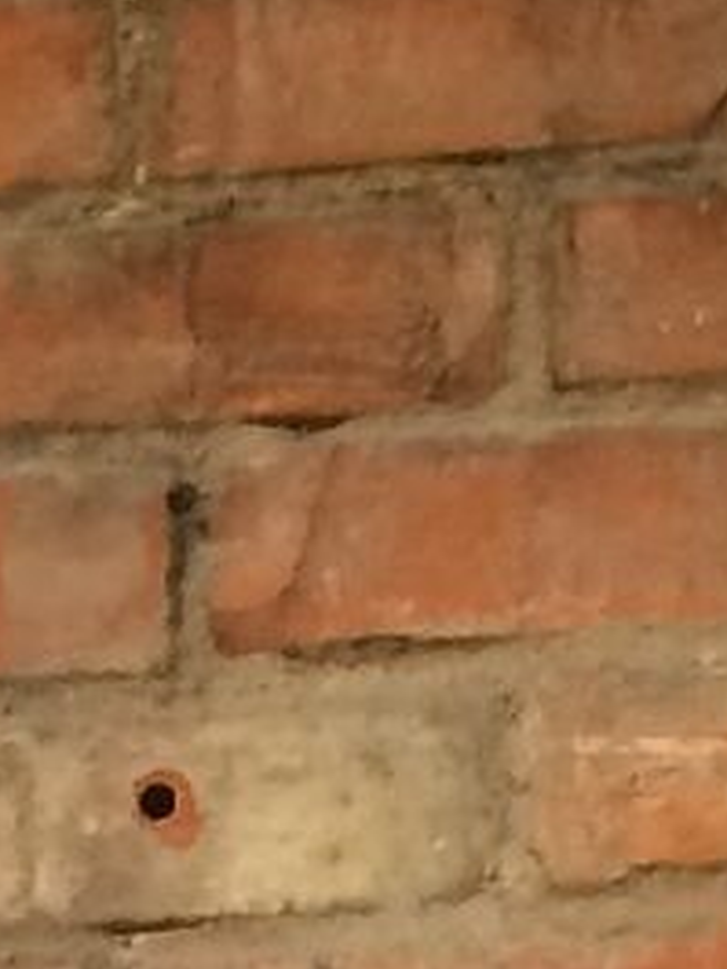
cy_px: 3580
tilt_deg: +1.5
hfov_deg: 6.7
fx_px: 6128
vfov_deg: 7.2
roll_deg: +1.5
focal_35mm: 219
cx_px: -110
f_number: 2.2
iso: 64
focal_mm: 4.15
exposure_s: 1/30
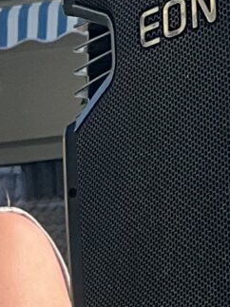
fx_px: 5408
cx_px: -479
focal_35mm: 610
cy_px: 888
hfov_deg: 2.4
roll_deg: +0.9
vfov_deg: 3.2
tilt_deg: +2.1
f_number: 2.8
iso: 32
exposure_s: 1/340
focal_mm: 9
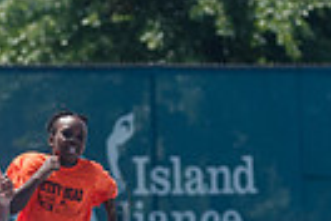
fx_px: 7208
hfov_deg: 2.6
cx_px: 12
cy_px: 198
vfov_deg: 1.8
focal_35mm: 784
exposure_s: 1/1600
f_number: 4.5
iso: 250
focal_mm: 155
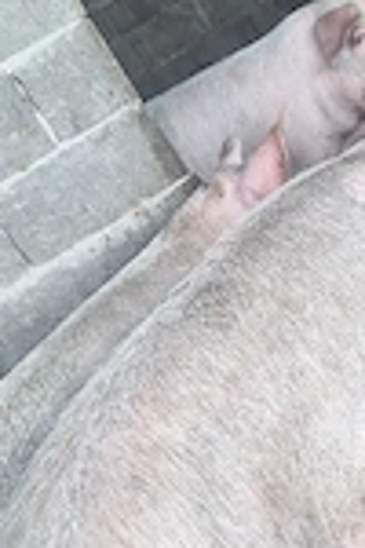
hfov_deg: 20.4
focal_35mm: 64
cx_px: 387
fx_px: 973
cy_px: 321
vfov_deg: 31.4
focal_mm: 5.54
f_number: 1.8
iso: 40
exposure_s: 1/50
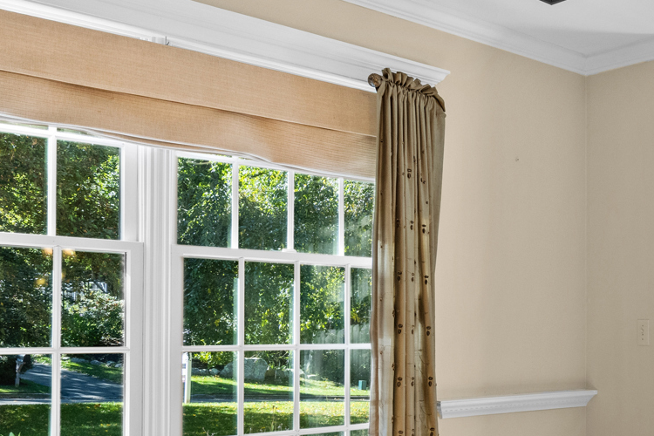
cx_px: 654
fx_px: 908
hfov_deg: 35.8
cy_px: 321
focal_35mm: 50
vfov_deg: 26.7
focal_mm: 15
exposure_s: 1/10
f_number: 9
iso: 400
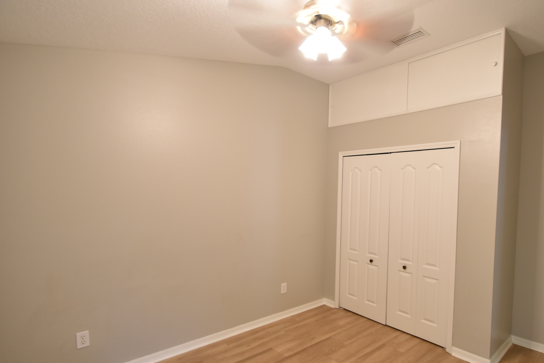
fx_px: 287
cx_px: 338
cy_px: 200
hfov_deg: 85.3
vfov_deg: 64.4
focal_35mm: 19
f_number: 3.5
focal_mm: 10
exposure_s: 1/20
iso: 800
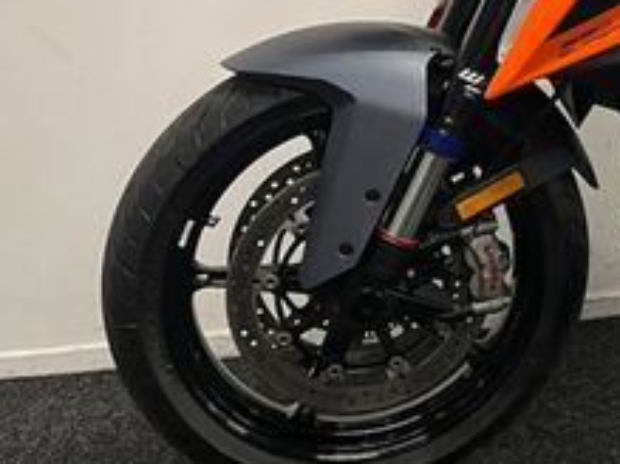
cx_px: 747
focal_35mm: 76
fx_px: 1360
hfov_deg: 23.4
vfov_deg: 18.9
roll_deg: -0.2
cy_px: 3
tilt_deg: -4.3
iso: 100
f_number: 1.6
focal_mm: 5.1
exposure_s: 1/50
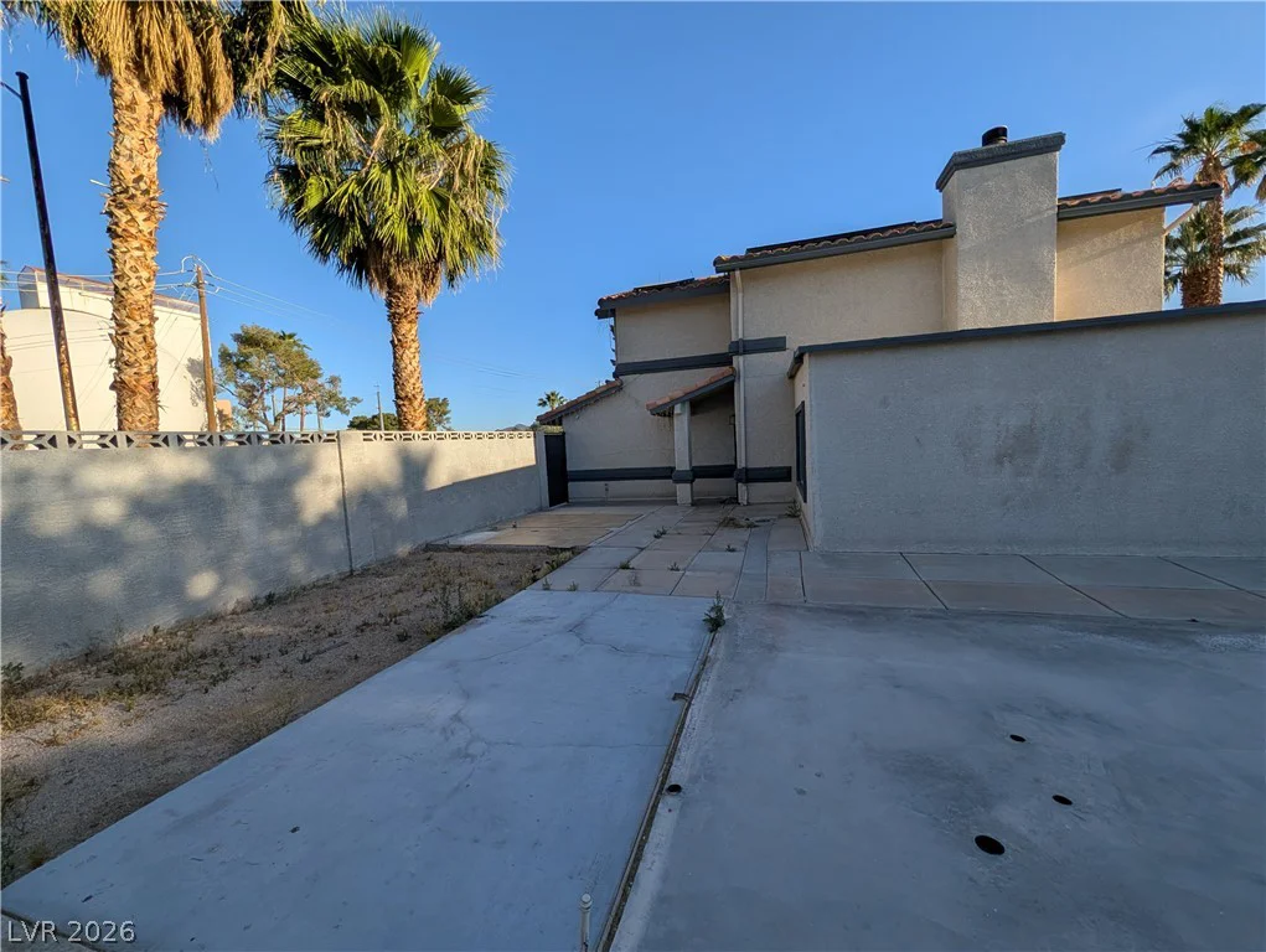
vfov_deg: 94.6
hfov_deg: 110.5
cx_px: 633
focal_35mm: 12
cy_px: 476
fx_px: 439
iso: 56
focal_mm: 2.02
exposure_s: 1/3247
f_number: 1.7
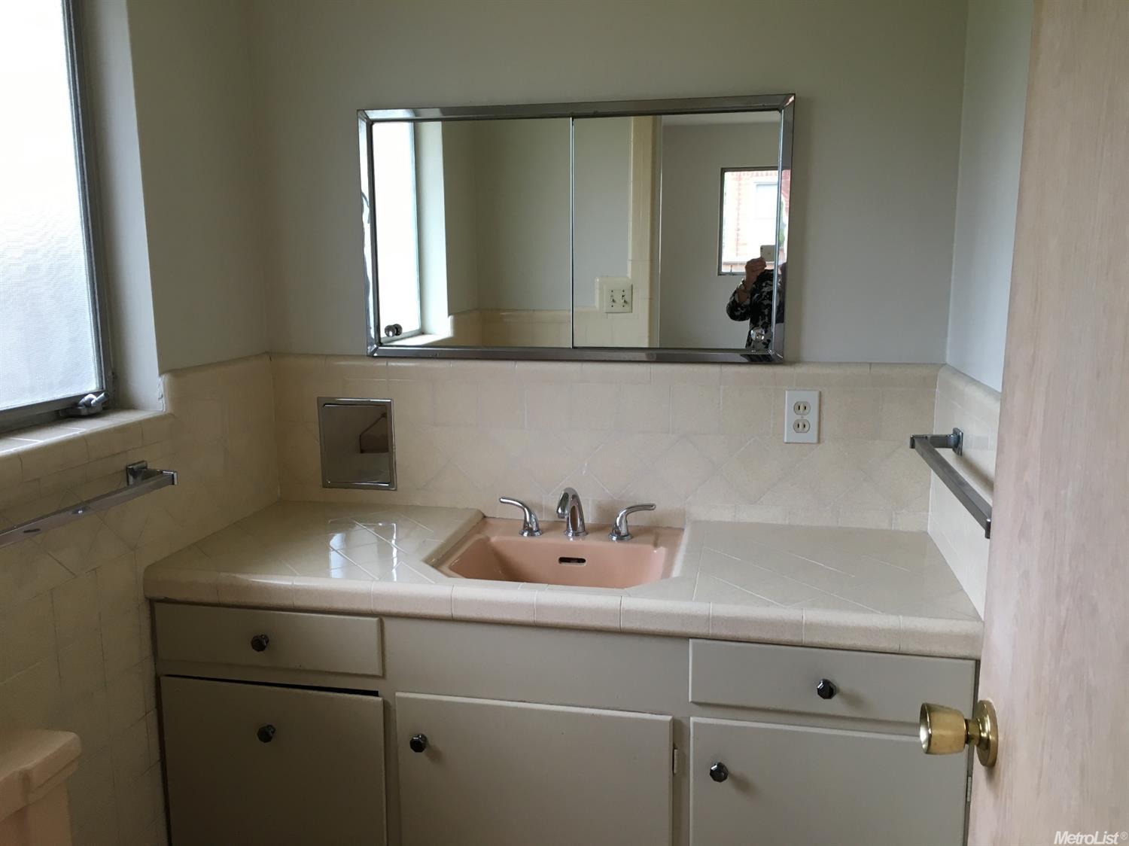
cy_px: 423
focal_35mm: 29
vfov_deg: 48.2
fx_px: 946
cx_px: 564
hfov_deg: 61.7
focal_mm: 4.15
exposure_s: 1/30
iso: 25
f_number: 2.2
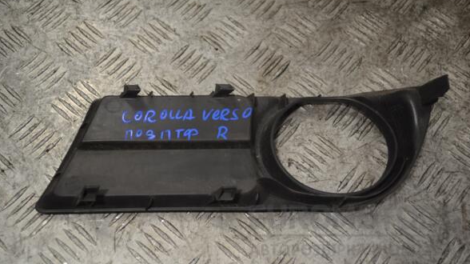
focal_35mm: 47
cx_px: 234
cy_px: 110
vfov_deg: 25.6
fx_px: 580
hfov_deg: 44.1
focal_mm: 29
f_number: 4.5
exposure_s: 1/40
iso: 100
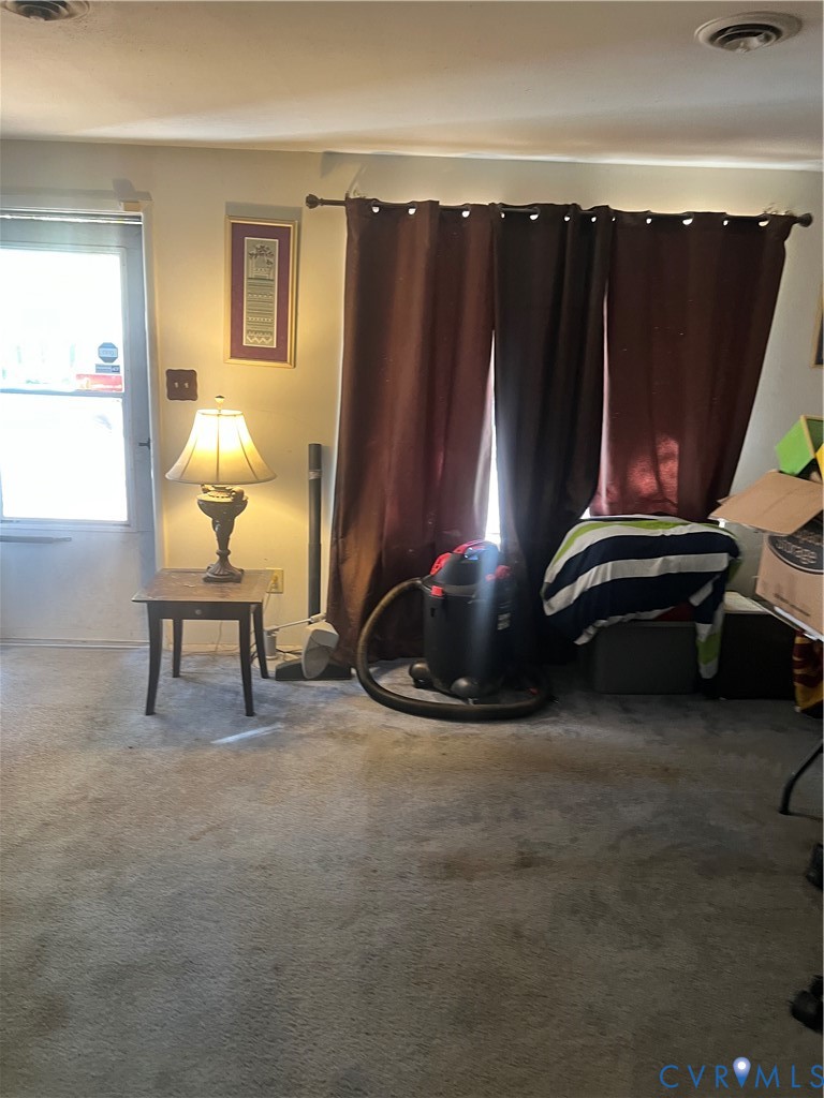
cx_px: 412
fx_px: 825
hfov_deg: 53.1
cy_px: 549
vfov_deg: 67.3
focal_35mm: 26
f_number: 1.5
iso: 250
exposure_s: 1/60
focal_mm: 5.7
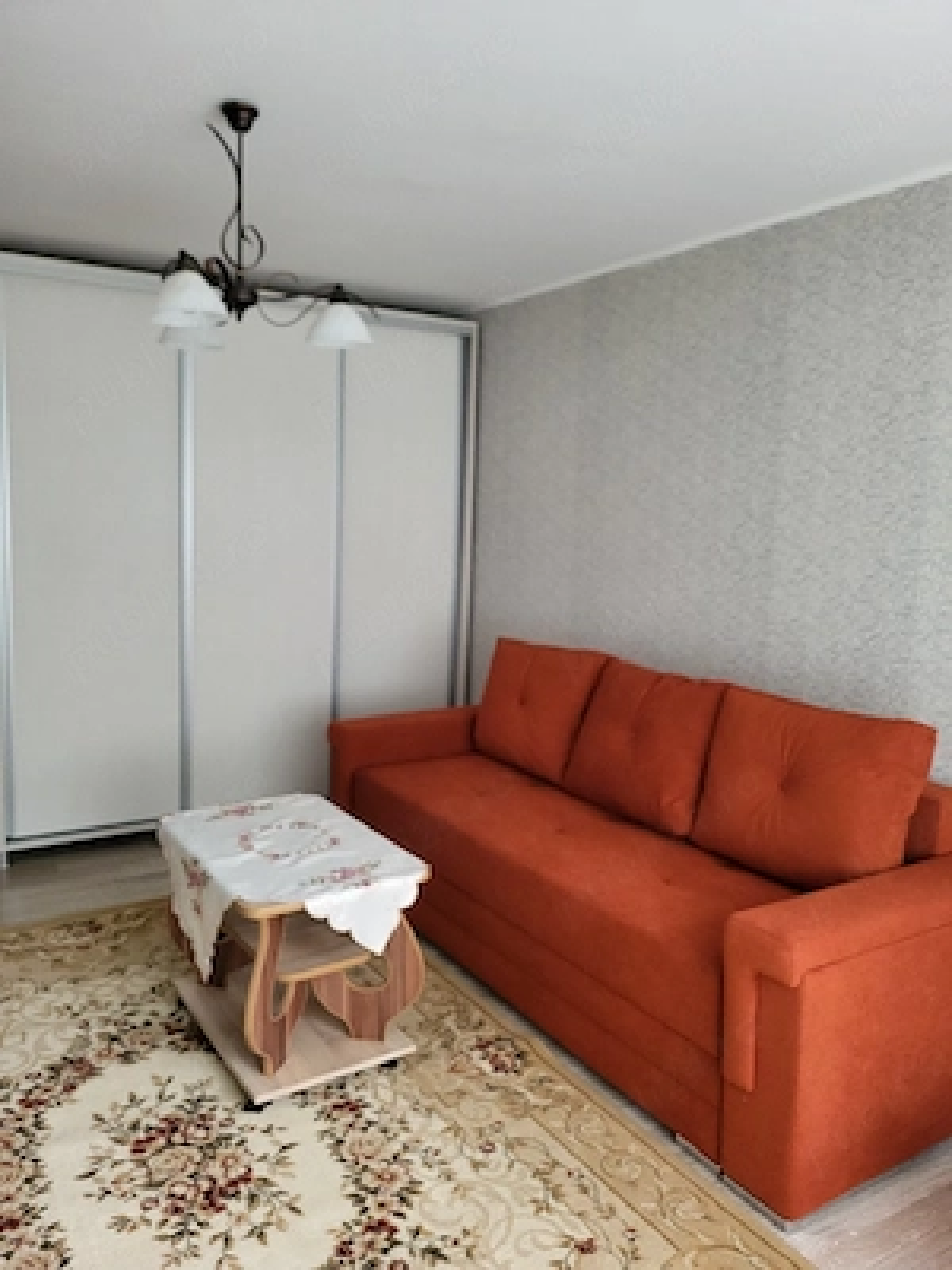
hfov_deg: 53.1
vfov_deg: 67.3
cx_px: 476
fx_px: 953
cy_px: 635
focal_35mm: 26
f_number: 1.8
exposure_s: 1/50.3
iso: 320
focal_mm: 5.4
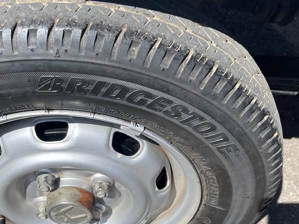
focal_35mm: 43
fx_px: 371
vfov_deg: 33.5
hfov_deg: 43.2
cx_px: 98
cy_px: 133
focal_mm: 5.1
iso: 32
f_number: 1.6
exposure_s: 1/1689
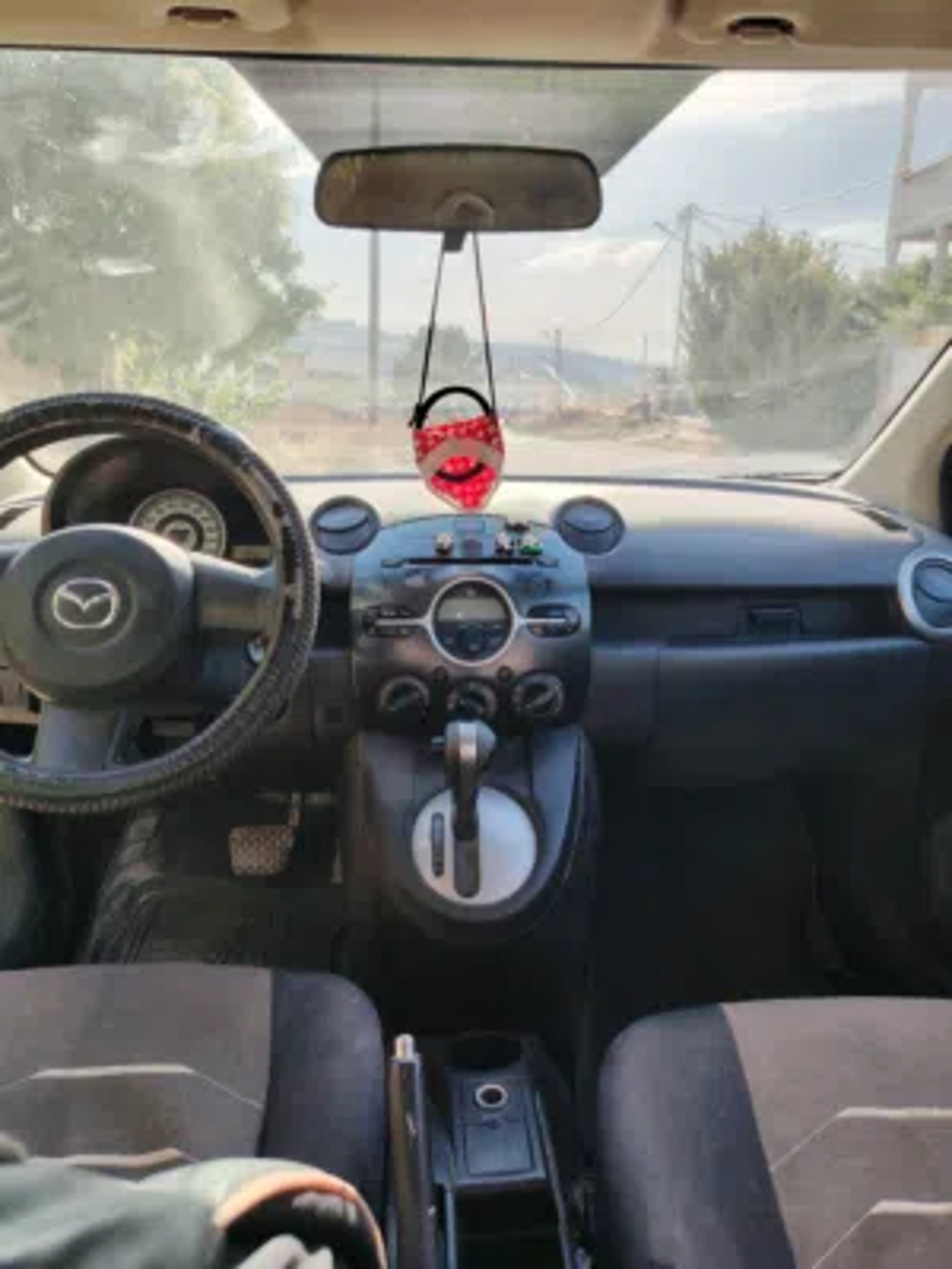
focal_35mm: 24
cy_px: 634
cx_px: 476
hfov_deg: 56.8
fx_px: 880
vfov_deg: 71.6
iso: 100
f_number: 1.75
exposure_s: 1/115
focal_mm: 5.25
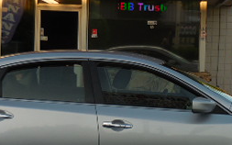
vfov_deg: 19.4
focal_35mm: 67
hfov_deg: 30.6
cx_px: 123
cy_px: 58
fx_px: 424
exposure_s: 1/500
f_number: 3.3
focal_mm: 4.5
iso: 125
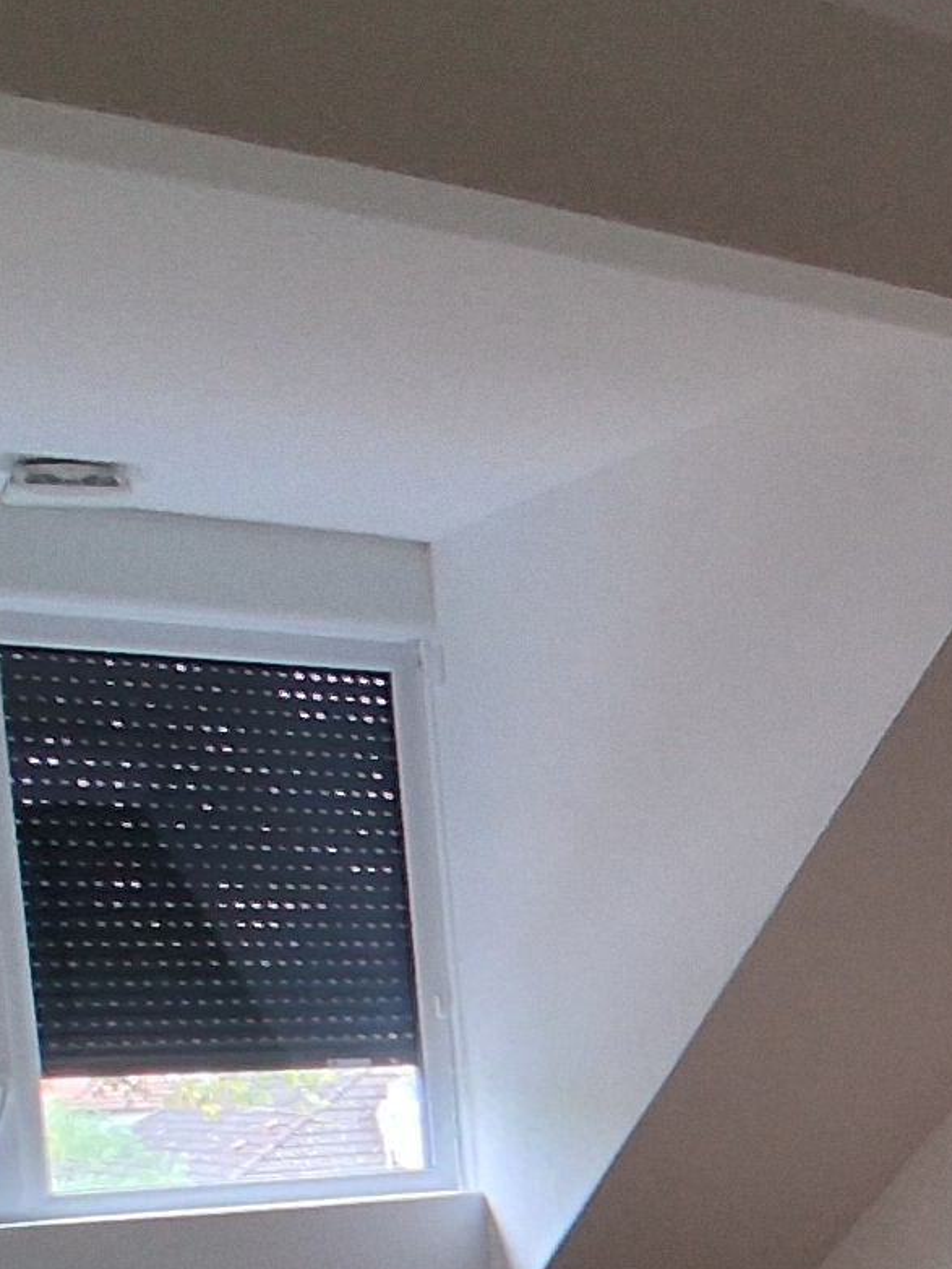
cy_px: 1319
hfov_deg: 23.3
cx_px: 1220
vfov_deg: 31.3
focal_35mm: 56
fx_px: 2052
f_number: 2.2
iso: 200
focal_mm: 1.4
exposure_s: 1/40
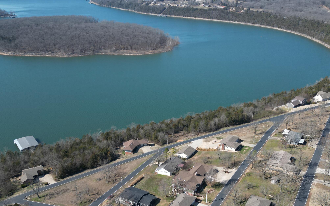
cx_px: 186
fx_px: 342
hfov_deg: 51.4
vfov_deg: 33.4
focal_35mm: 38
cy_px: 133
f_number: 1.7
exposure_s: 1/2000
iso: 110
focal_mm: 6.72
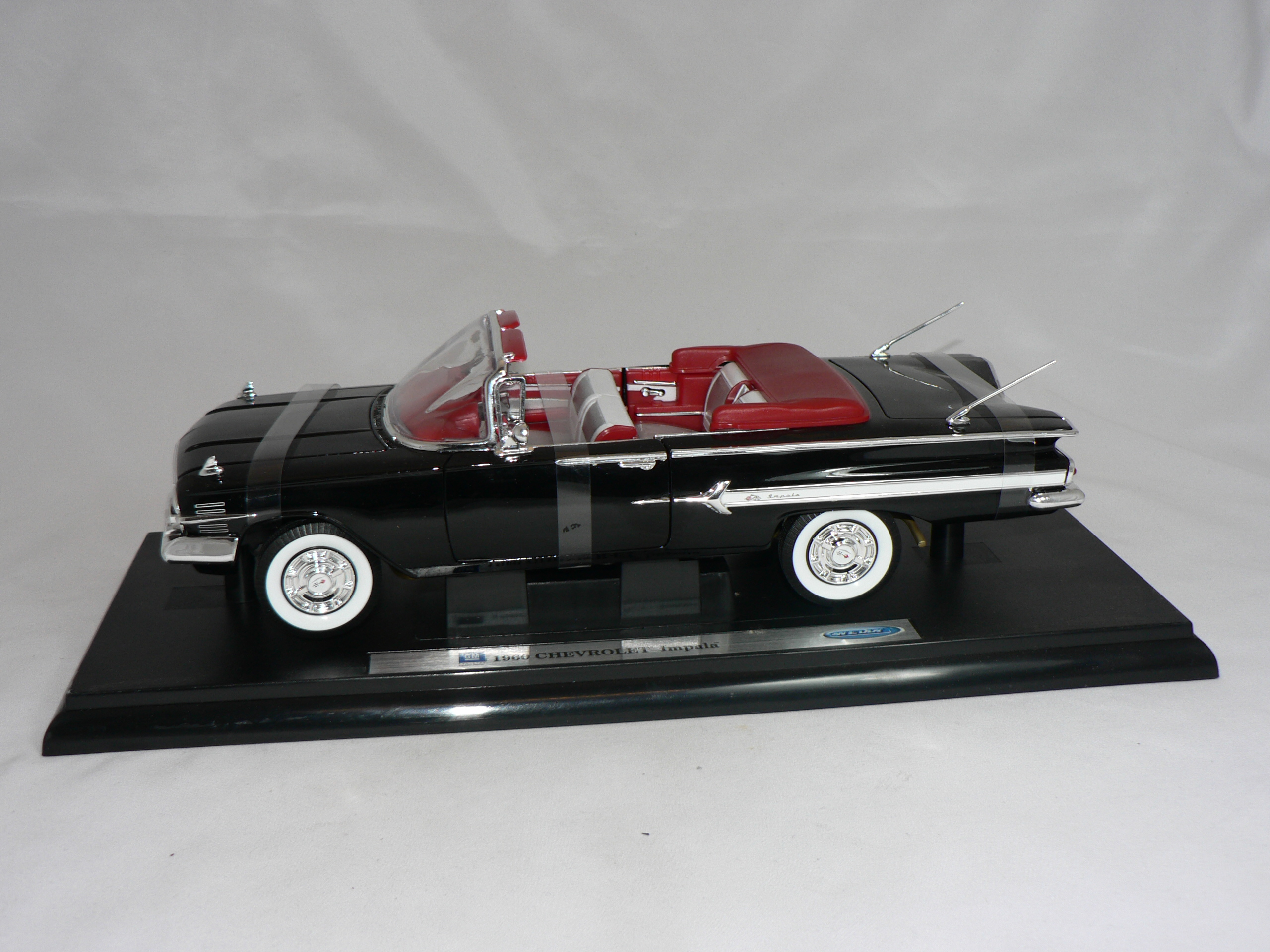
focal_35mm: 43
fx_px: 1578
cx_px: 635
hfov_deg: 43.9
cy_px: 476
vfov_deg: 33.6
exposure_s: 1/60
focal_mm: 7.1
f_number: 2.8
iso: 80
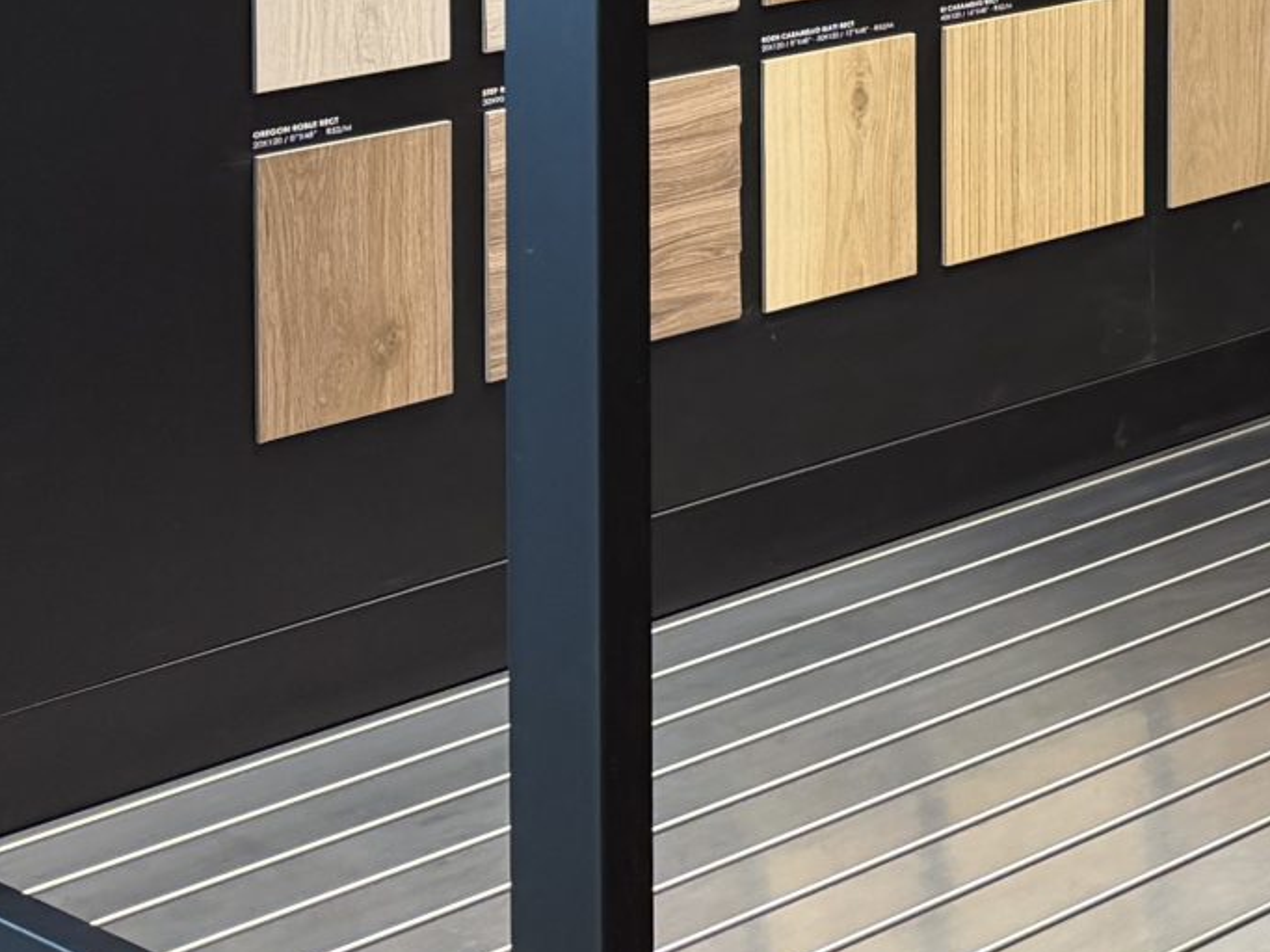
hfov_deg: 17.3
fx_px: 3301
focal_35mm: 90
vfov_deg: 15.0
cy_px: -569
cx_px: 2347
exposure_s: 1/121
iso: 160
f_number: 1.78
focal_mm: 6.76
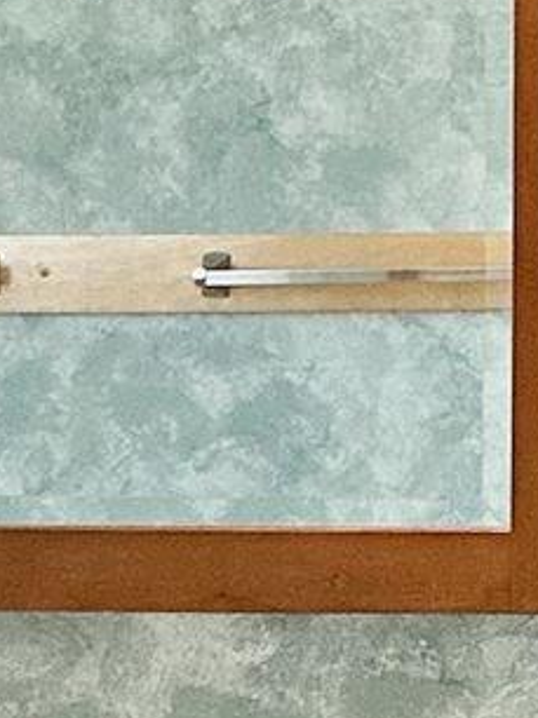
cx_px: 853
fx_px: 2345
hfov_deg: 12.3
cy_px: 153
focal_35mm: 113
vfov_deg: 17.3
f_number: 2.4
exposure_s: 1/60
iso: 125
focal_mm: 1.65
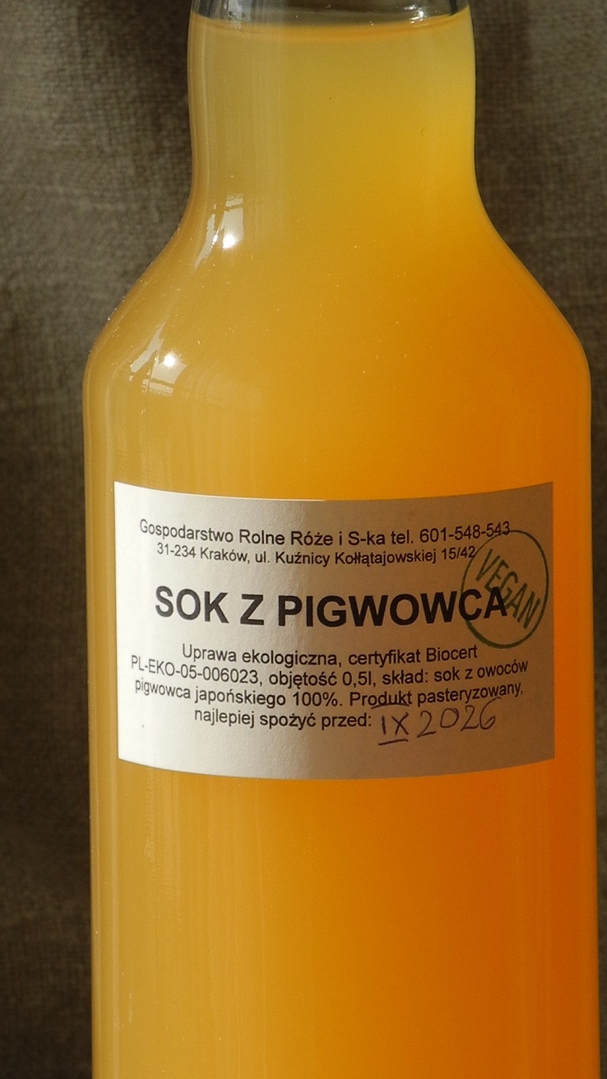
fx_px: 12161
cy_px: 552
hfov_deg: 2.9
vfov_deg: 5.1
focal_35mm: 425
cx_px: 320
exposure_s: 1/300
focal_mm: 42.6
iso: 100
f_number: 5.6
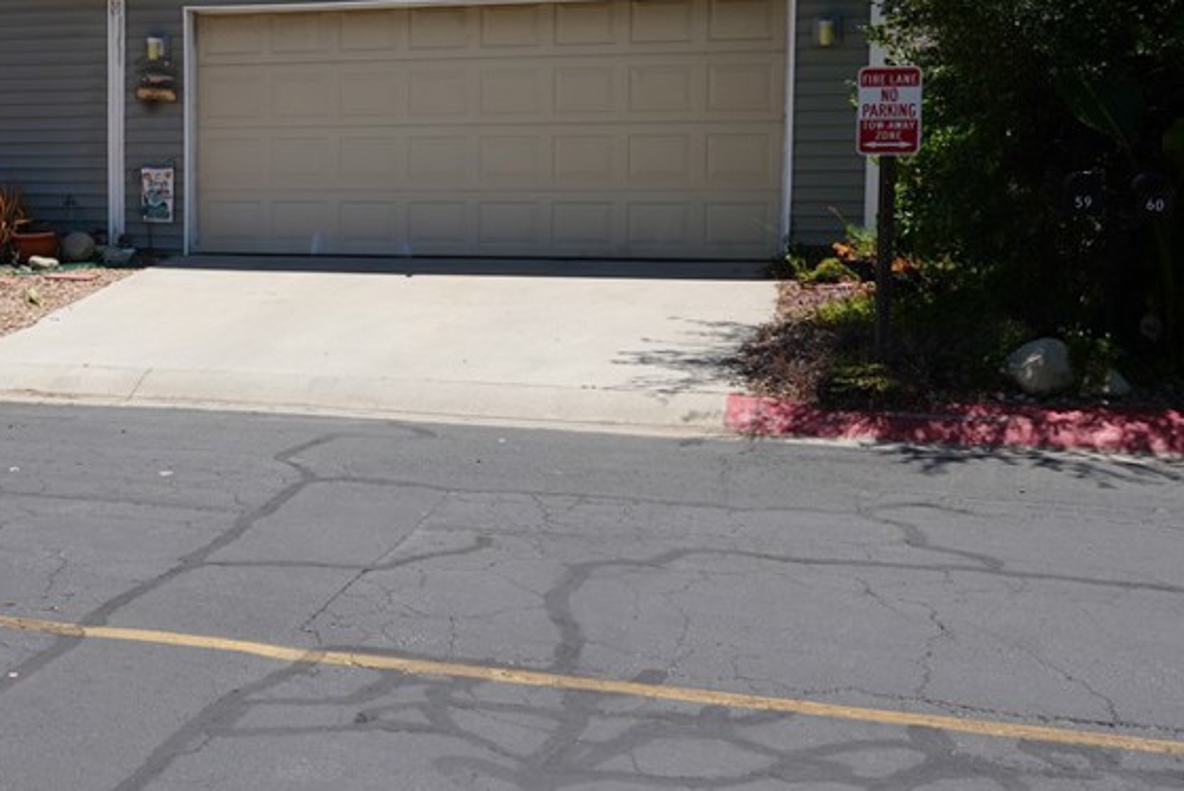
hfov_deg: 35.8
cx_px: 175
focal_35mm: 53
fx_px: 1744
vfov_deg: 25.5
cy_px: 299
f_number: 10
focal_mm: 29
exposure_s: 1/160
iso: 100
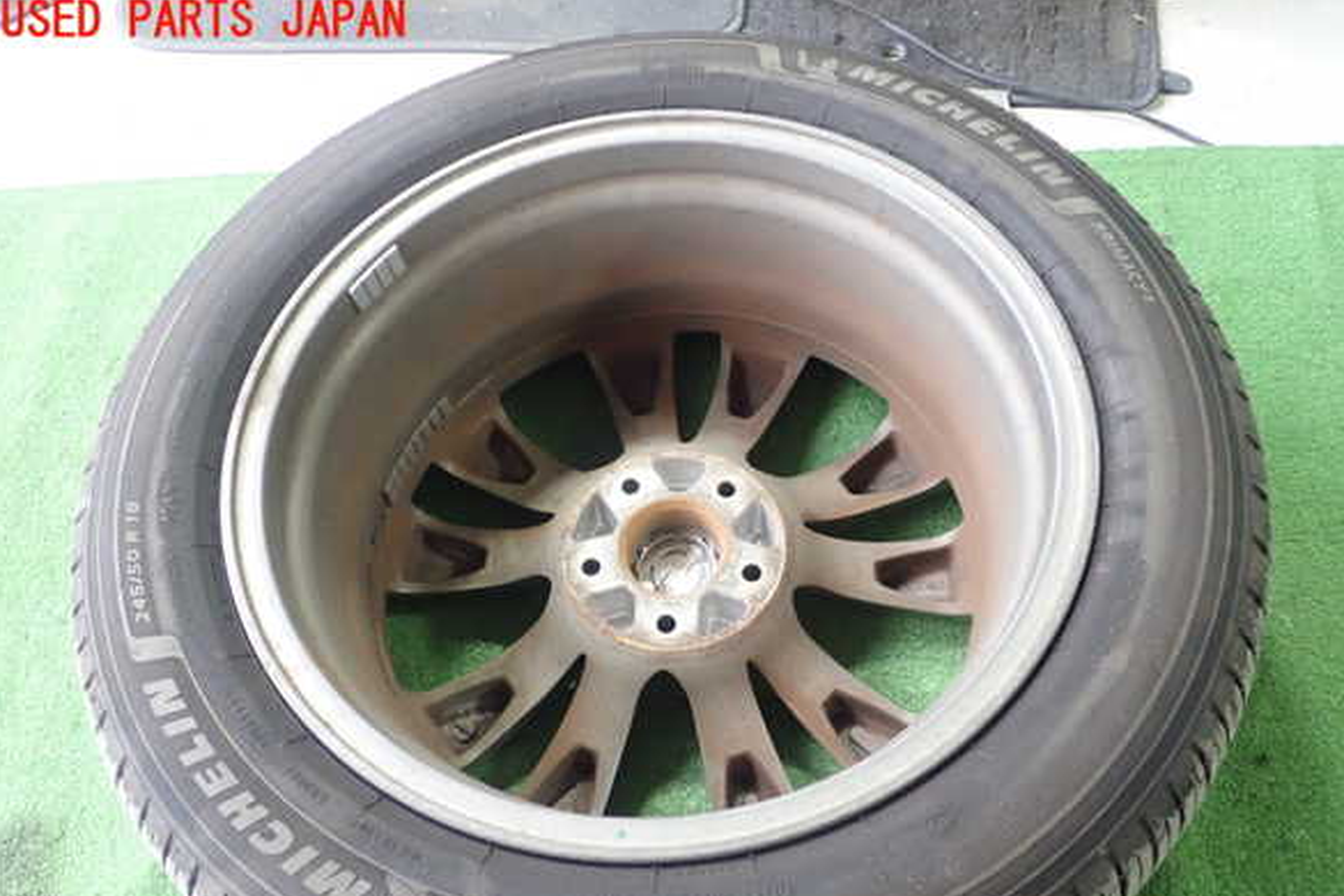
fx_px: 1195
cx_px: 678
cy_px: 510
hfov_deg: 58.7
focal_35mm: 32
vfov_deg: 41.0
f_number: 2.3
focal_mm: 5.5
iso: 800
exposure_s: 1/125
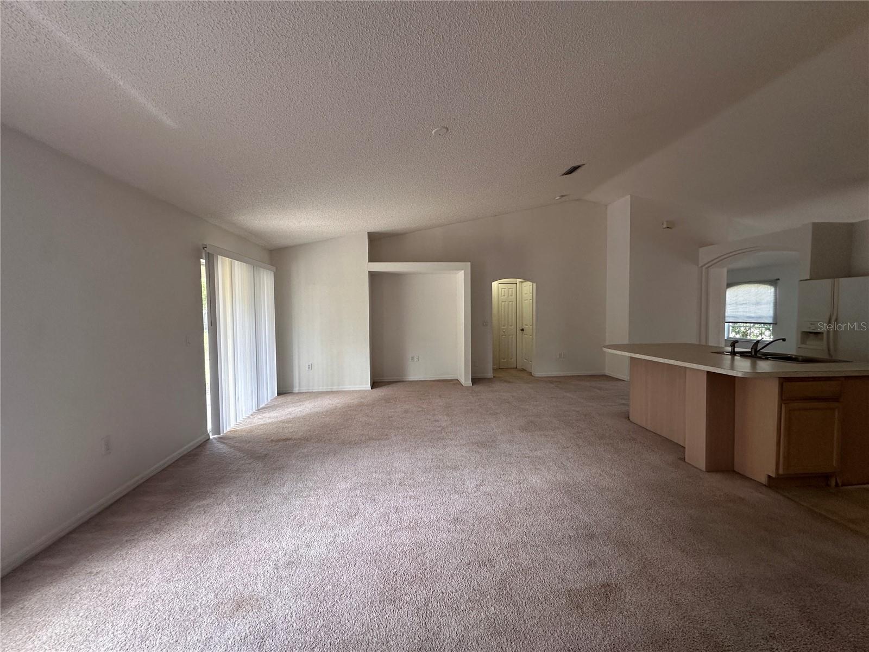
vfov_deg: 85.7
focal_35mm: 14
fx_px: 351
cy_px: 326
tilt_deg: -2.1
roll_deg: +0.1
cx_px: 434
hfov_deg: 102.1
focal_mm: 2.22
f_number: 2.2
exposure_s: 1/120
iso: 200
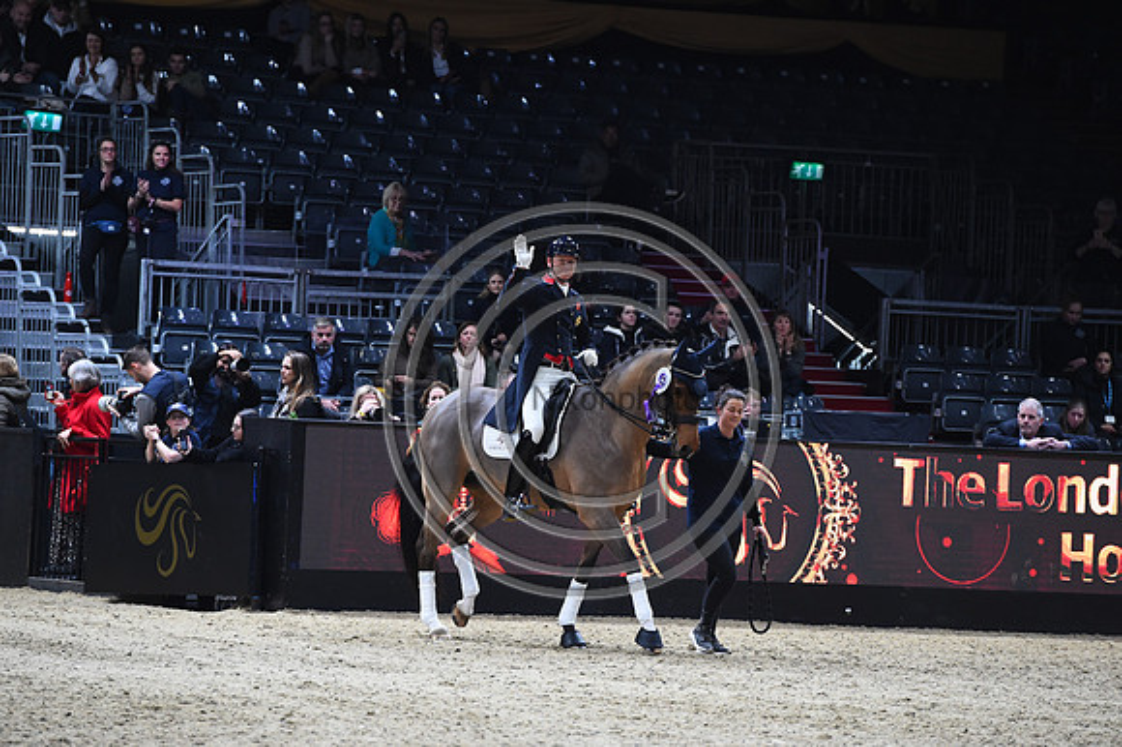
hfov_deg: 10.3
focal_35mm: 200
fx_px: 6230
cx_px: 561
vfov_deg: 6.9
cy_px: 374
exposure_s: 1/500
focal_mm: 200
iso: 5000
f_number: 5
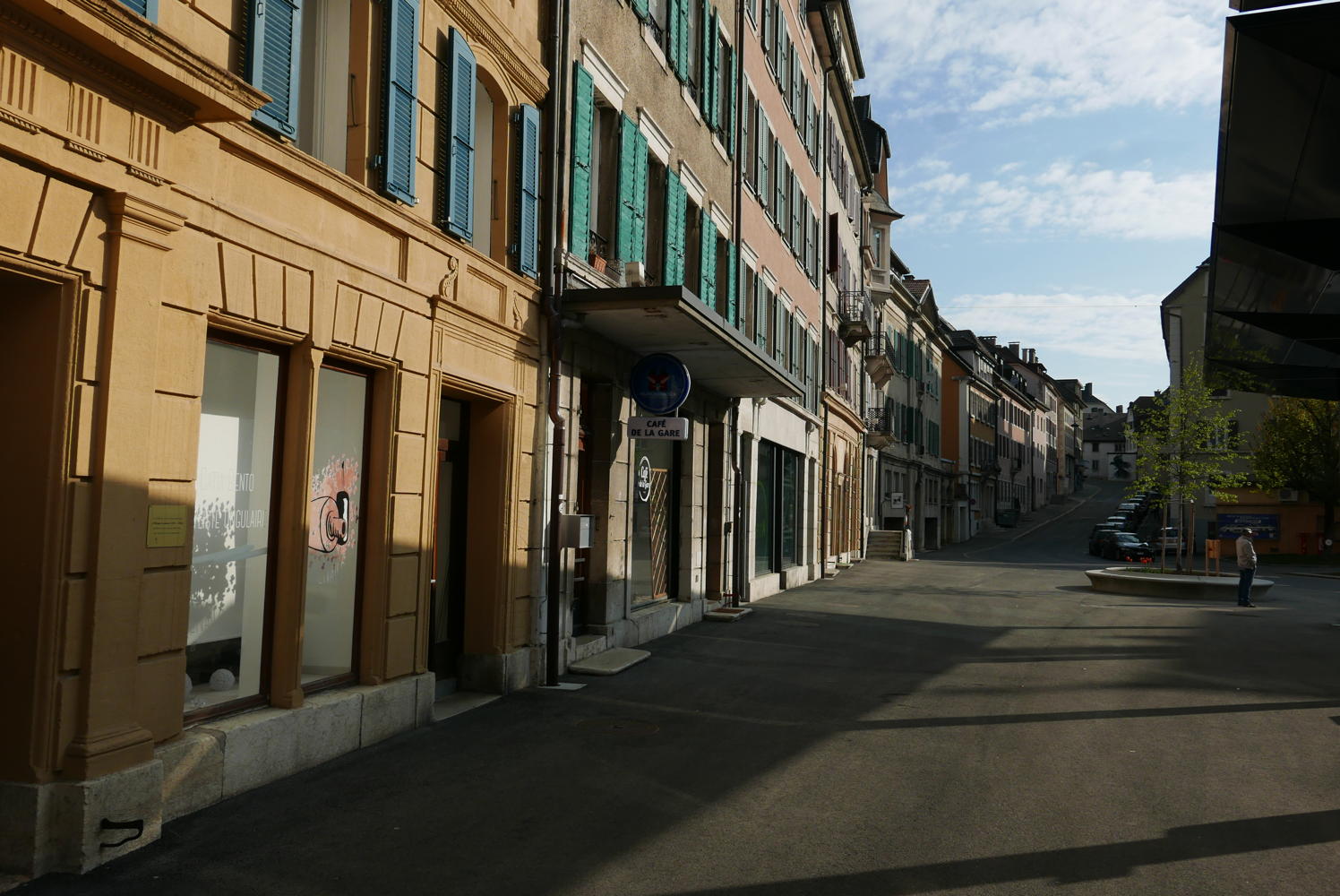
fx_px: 1155
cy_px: 448
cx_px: 670
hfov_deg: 60.2
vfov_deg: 42.4
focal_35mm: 31
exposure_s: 1/1300
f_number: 5.6
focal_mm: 13.9
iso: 200
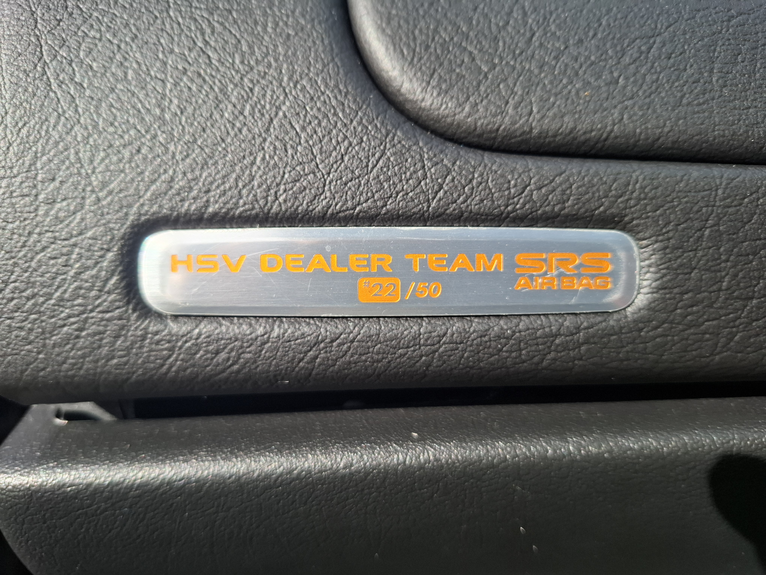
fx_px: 509
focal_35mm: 23
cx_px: 383
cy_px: 288
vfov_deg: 58.9
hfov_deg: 73.9
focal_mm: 5.54
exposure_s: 1/549
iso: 50
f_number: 1.8
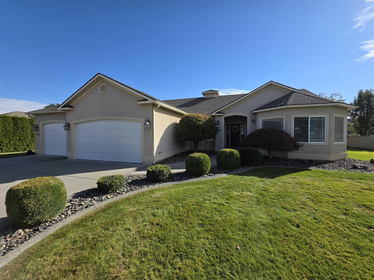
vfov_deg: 89.9
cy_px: 140
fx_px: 140
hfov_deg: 106.2
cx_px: 187
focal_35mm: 13
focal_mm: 2.2
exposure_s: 1/1962
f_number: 1.9
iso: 40
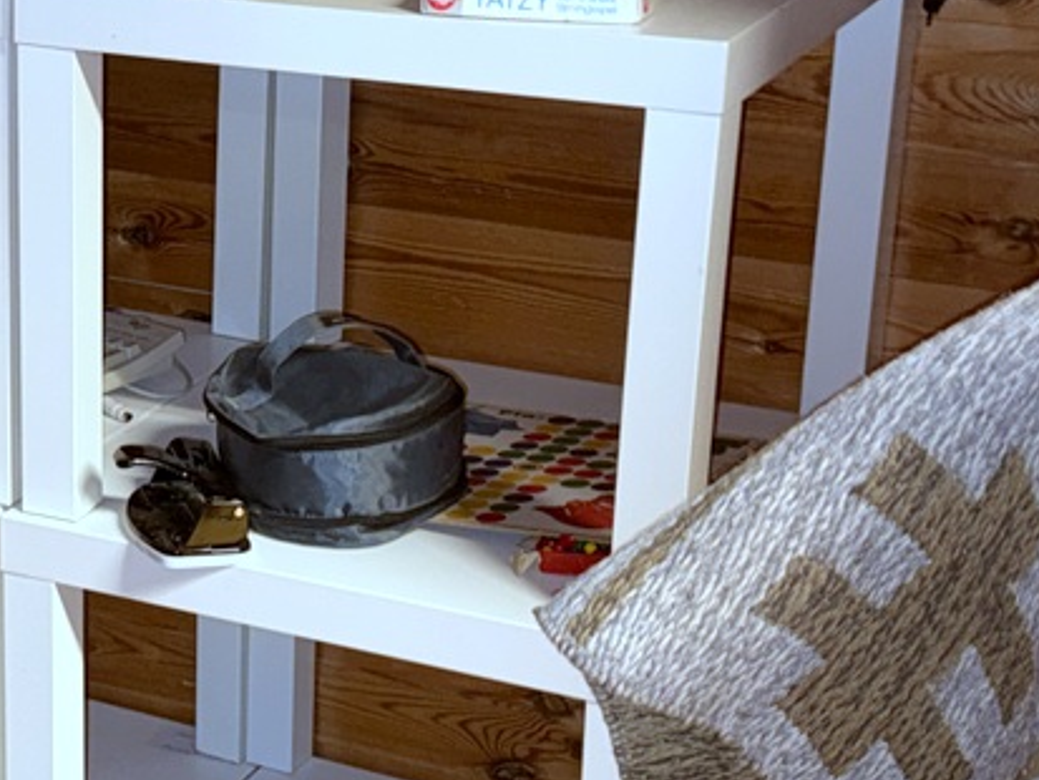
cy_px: 365
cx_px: -151
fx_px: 2792
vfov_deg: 15.9
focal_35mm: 93
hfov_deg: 20.0
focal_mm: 6.76
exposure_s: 1/6
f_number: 1.78
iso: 125
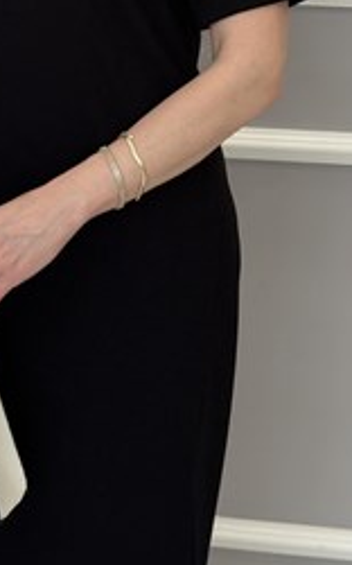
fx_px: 1629
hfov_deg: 12.3
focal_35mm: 106
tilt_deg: -11.7
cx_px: 63
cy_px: 0
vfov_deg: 19.1
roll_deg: -1.1
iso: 160
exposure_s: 1/242
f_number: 1.78
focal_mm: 6.76
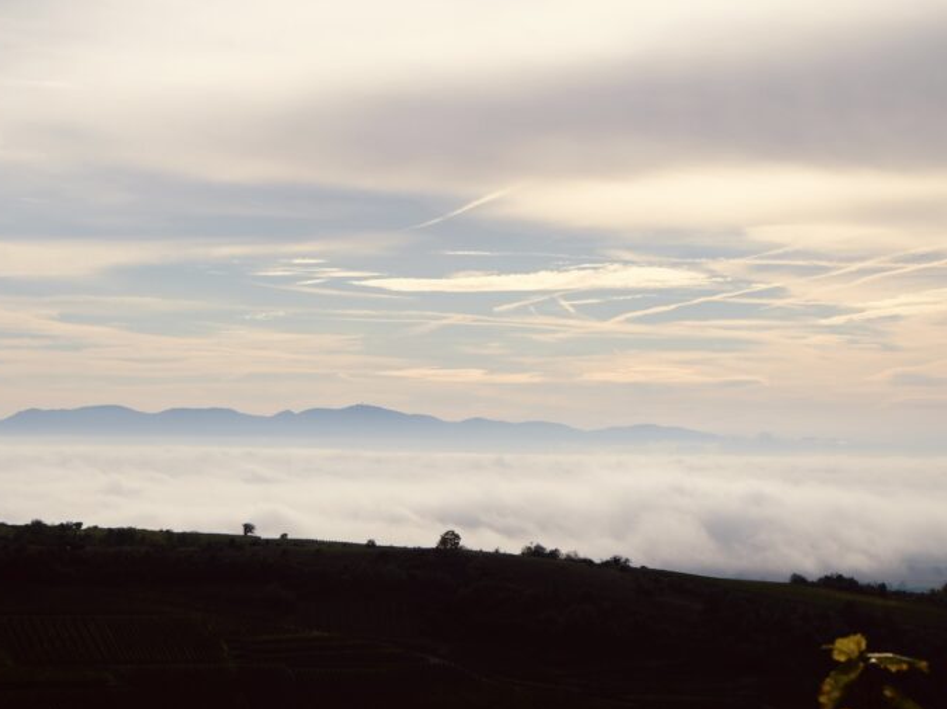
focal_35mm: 91
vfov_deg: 16.2
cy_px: 355
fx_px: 2489
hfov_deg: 21.5
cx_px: 431
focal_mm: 55
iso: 200
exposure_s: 1/400
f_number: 13
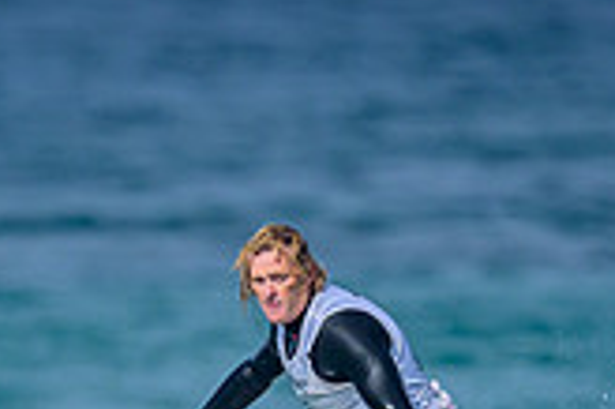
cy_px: 703
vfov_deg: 0.4
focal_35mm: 3899
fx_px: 66540
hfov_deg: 0.5
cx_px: -49
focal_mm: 800
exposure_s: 1/2000
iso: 180
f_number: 6.3
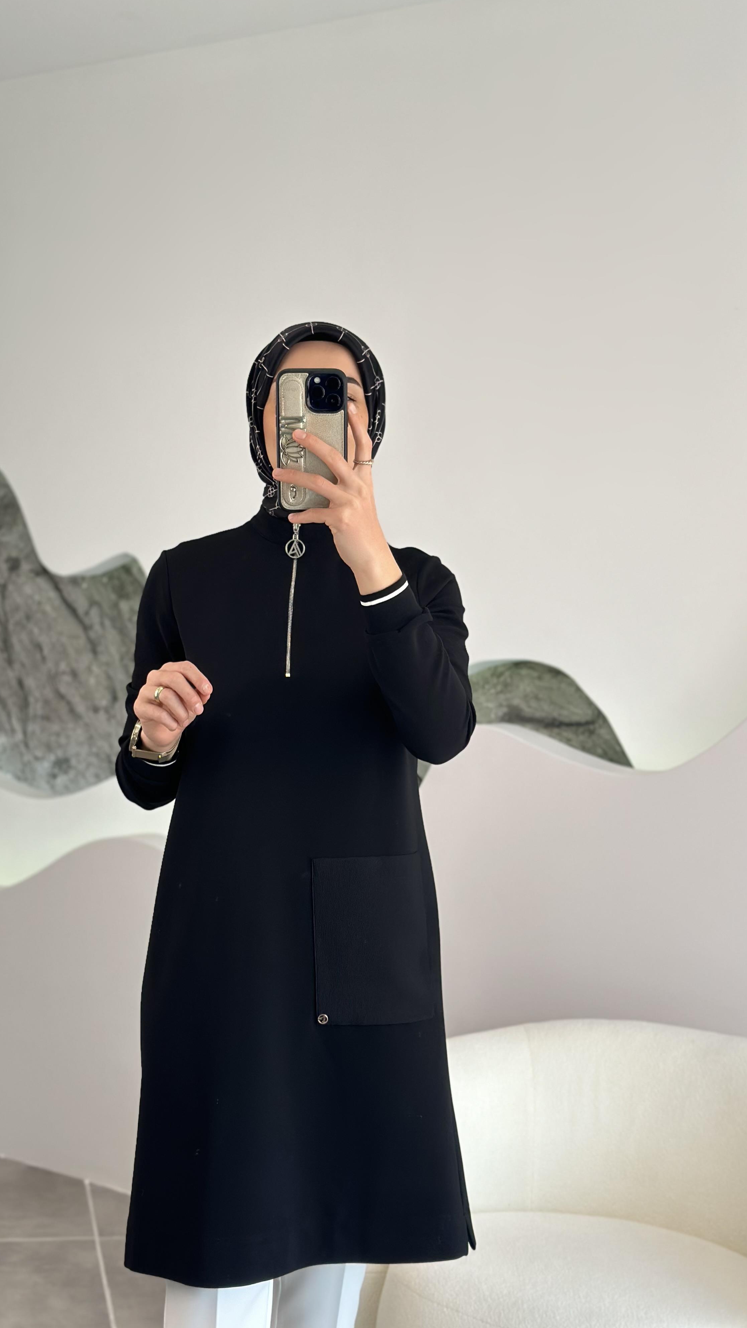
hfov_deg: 22.6
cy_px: 668
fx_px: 1866
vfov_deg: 39.2
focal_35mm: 53
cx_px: 297
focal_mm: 6.86
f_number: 1.78
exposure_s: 1/317
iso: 80
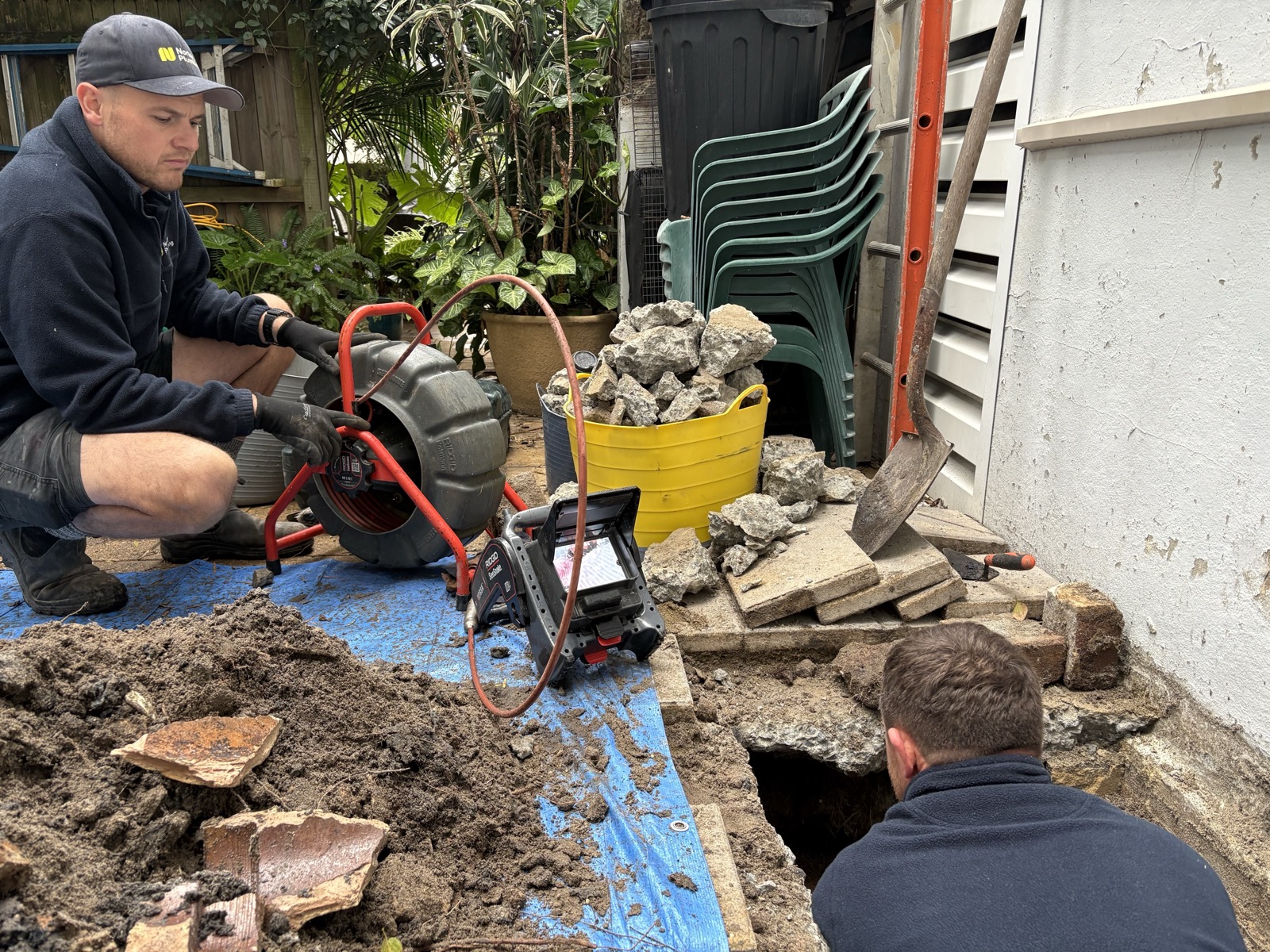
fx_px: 954
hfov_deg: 67.3
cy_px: 476
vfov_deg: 53.1
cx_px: 635
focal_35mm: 26
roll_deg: +0.2
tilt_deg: -18.2
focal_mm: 5.96
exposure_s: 1/76
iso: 125
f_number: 1.6
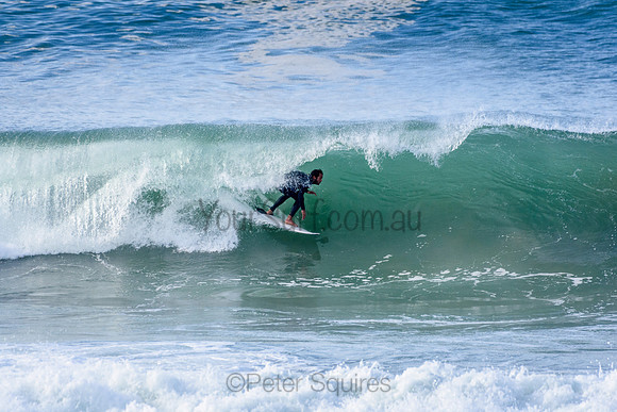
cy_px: 206
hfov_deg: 2.7
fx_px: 12857
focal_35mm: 750
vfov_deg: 1.8
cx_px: 308
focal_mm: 500
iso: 560
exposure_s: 1/2000
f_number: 5.6
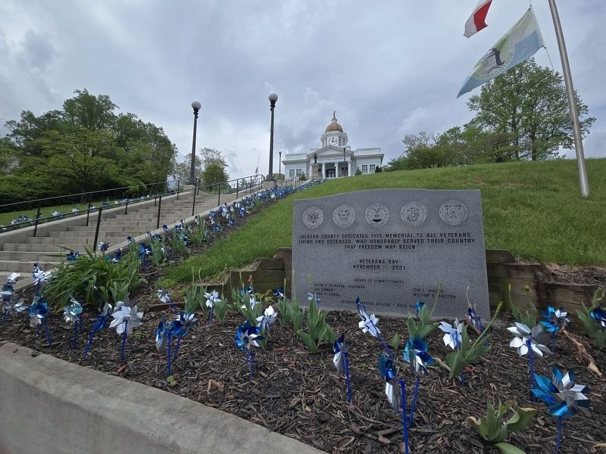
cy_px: 227
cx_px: 303
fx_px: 228
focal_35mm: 13
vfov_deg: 89.9
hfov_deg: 106.2
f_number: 2.2
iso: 50
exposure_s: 1/3117
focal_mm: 2.2
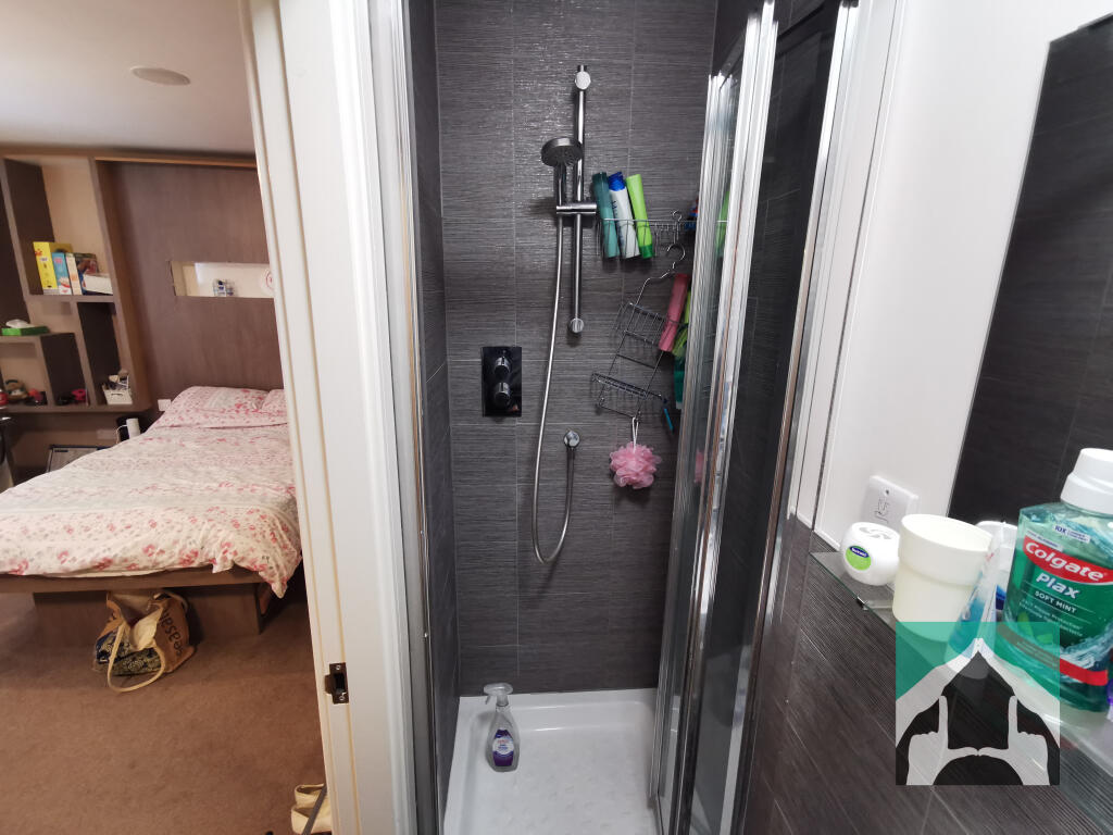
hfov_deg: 94.5
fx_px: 514
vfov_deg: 78.1
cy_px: 418
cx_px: 556
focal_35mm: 16
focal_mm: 2.35
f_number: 2.2
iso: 400
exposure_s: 1/25
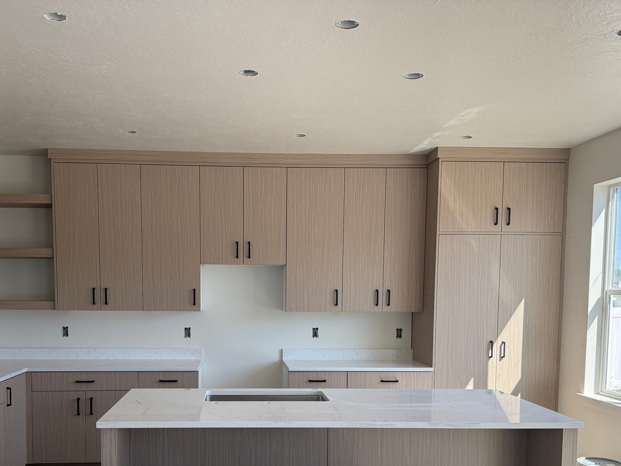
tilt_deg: -3.5
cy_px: 339
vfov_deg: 39.8
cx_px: 261
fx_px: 628
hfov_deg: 52.4
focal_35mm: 35
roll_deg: -0.3
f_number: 1.78
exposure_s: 1/637
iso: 100
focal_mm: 6.76
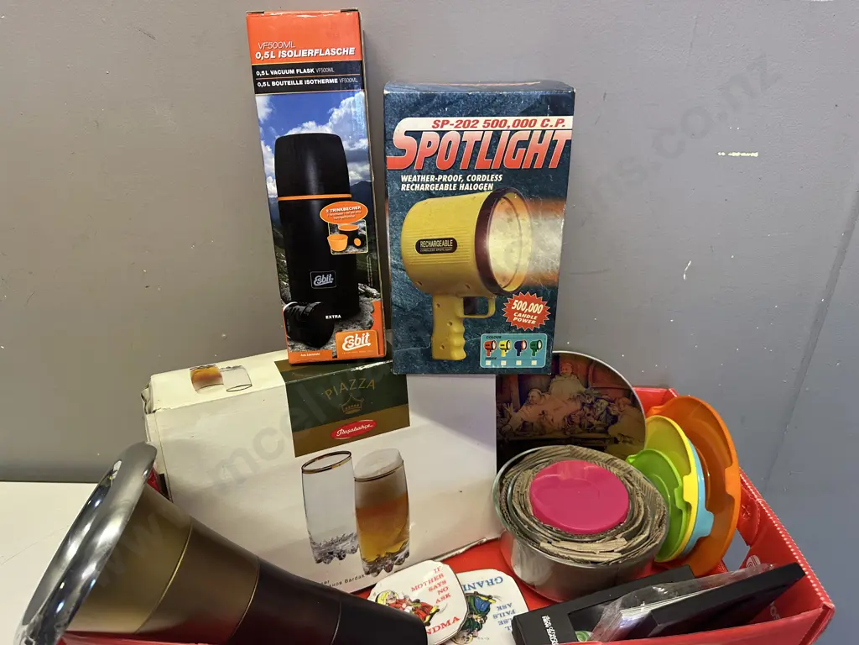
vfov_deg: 56.8
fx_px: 596
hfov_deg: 71.6
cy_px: 322
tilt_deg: -25.2
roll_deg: -1.4
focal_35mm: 24
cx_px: 430
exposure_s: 1/100
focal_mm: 6.86
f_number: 1.78
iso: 160
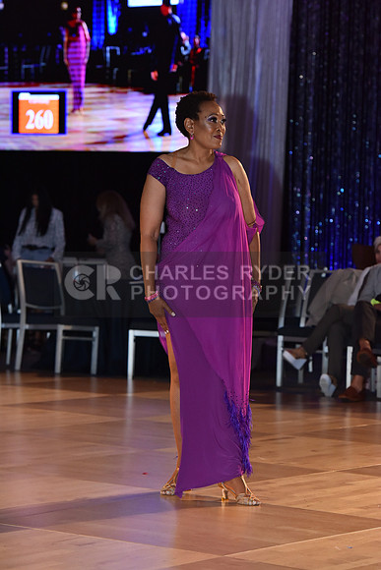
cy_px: 285
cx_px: 190
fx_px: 1935
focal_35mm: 122
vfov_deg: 16.8
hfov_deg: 11.2
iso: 2000
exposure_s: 1/400
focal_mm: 122
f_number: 5
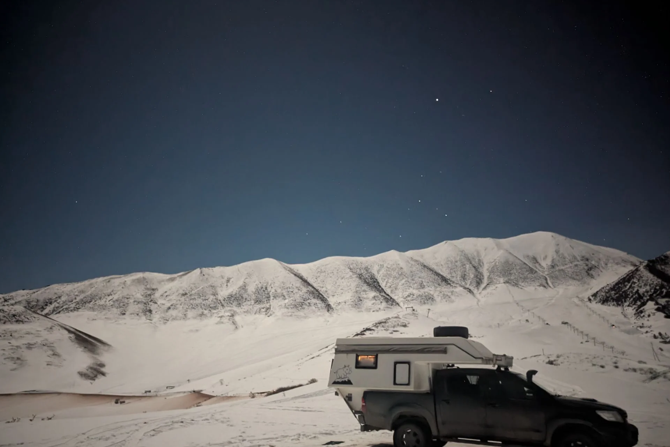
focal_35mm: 26
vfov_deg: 49.4
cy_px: 250
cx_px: 326
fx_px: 484
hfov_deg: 69.4
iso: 22453
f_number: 1.85
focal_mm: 6.81
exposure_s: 1/9.96
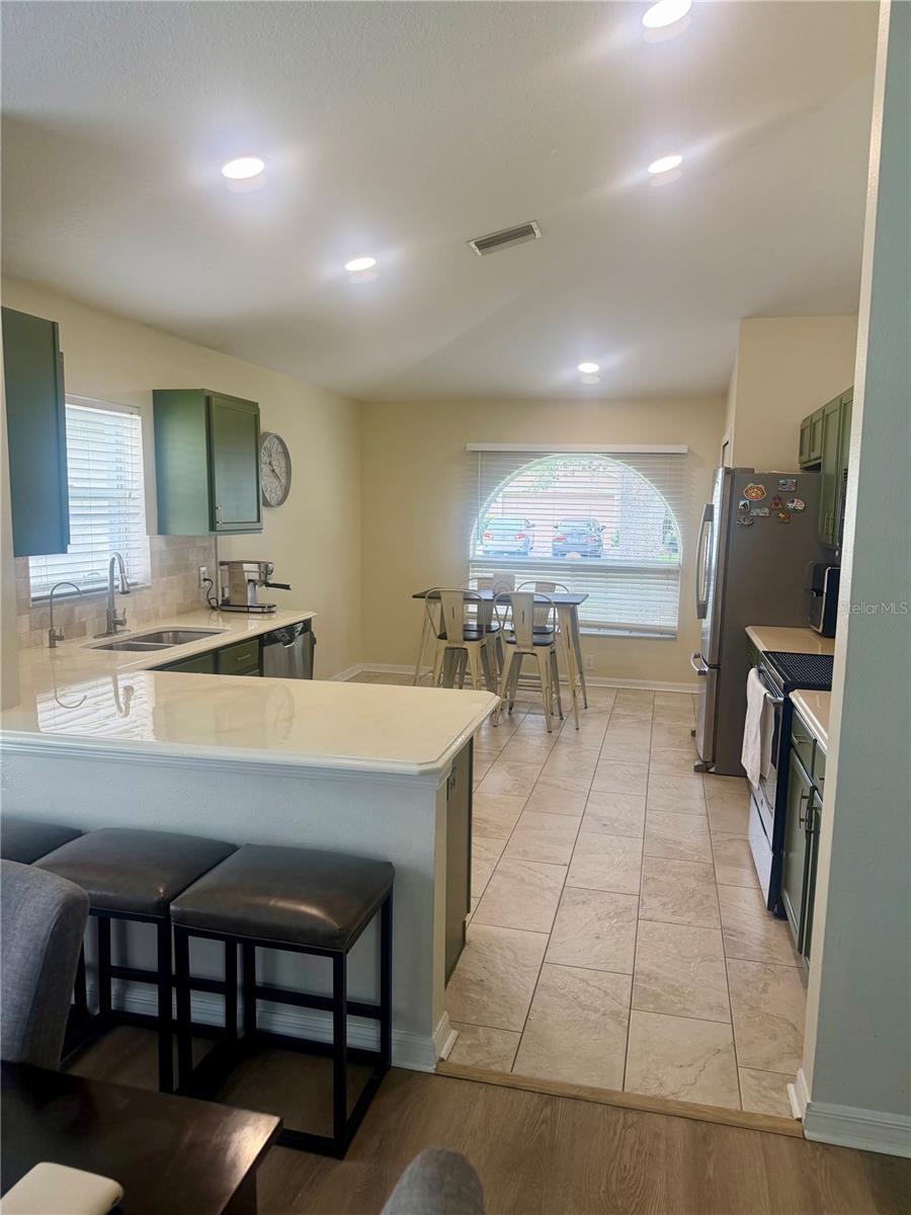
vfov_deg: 71.6
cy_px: 608
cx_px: 456
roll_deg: -2.4
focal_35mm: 24
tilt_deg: -4.8
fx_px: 842
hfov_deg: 56.8
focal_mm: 6.76
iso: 125
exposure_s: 1/188
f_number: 1.78
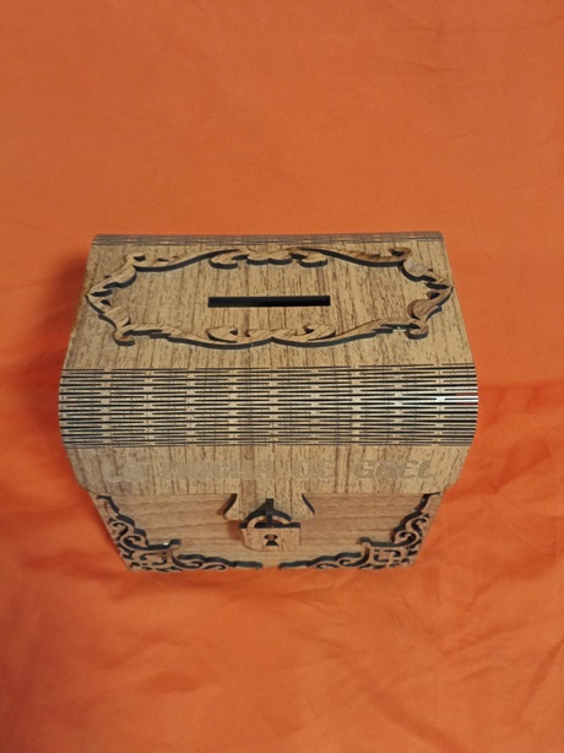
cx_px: 282
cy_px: 376
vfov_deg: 65.3
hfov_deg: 51.3
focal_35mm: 27
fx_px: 587
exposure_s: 1/33.3
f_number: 1.8
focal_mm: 3.98
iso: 1250
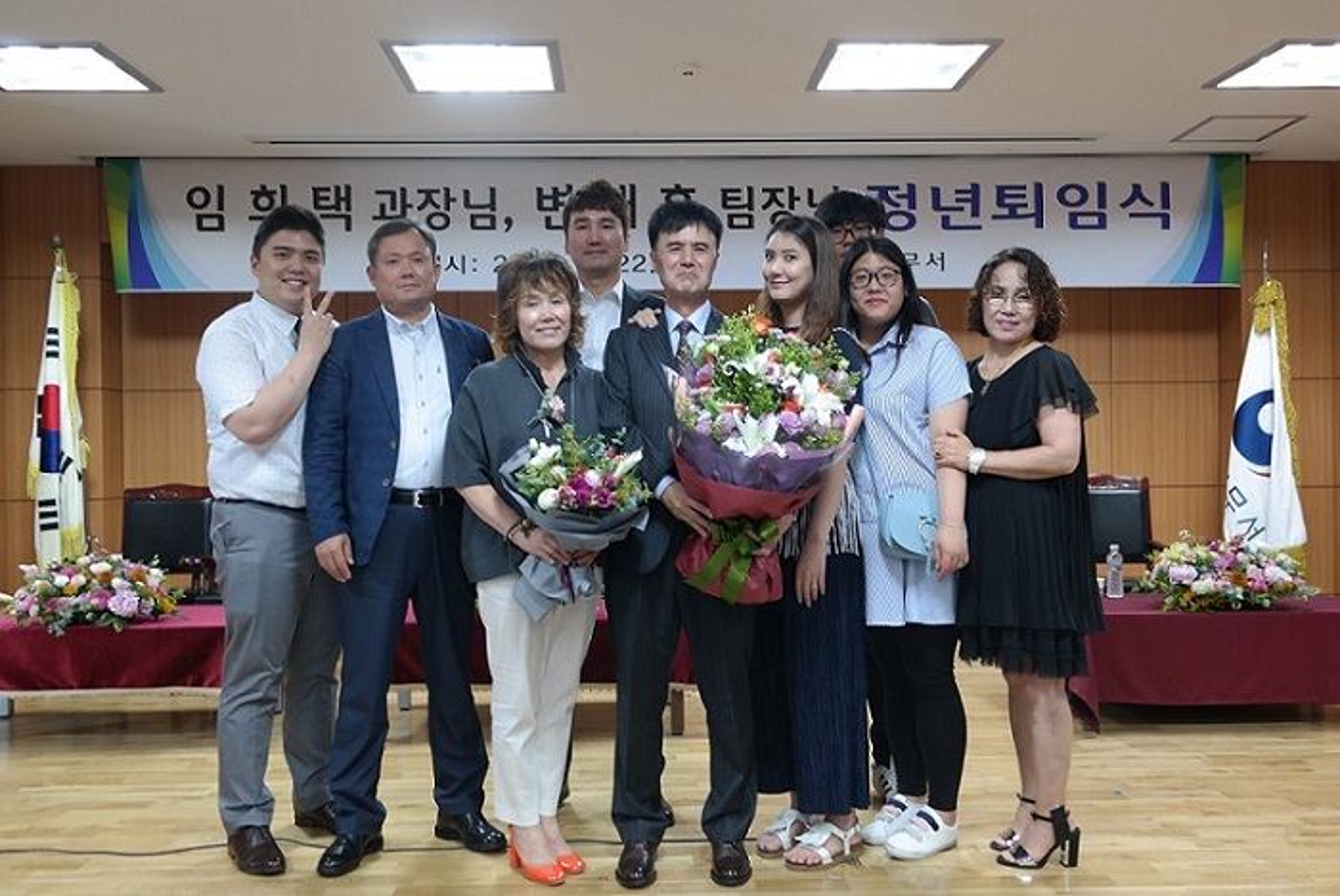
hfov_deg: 61.9
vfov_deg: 43.7
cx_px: 670
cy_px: 448
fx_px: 1118
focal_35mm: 30
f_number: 3.5
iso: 800
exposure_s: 1/40
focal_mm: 20
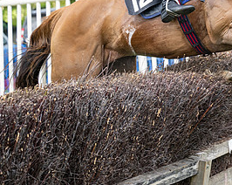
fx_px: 1145
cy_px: 11
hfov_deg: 11.5
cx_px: 231
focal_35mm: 167
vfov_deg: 9.2
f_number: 2.8
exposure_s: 1/2000
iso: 400
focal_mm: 70
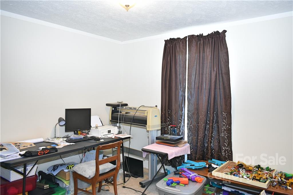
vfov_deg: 47.9
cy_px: 98
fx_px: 220
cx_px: 146
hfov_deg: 67.4
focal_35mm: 27
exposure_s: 1/30
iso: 800
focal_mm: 18
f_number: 5
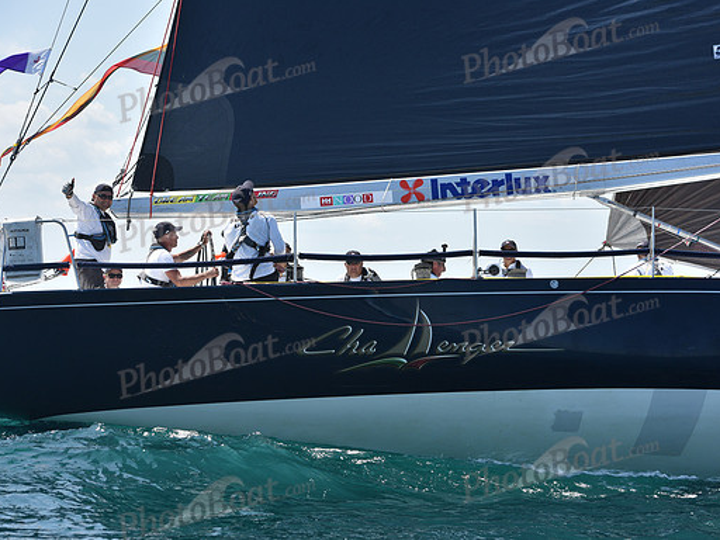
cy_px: 269
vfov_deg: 13.6
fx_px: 2267
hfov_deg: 18.0
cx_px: 390
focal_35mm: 109
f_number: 5.6
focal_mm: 100
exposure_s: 1/1250
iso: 250
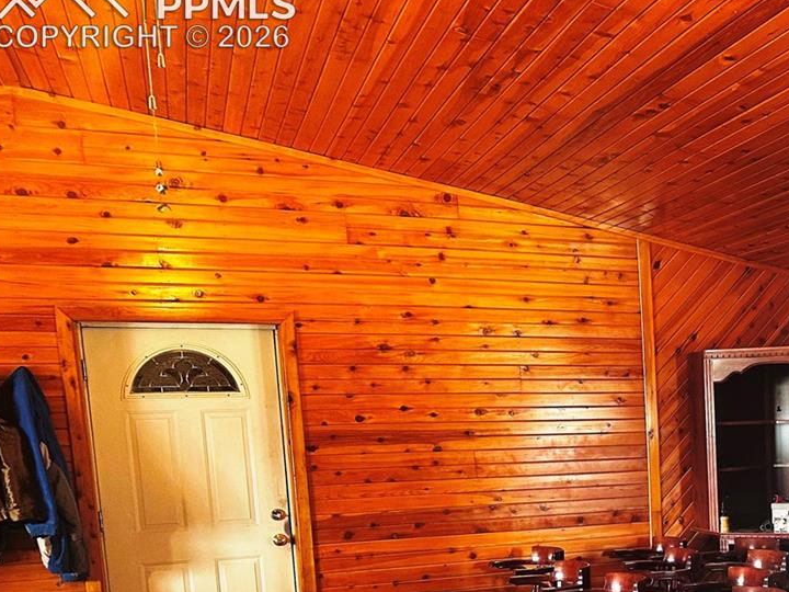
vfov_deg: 28.8
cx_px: 776
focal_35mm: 48
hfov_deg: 36.0
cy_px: 555
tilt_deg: -7.8
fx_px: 1094
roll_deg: +1.3
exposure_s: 1/60
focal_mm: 6.86
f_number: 1.78
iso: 250
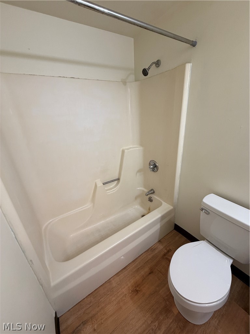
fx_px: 135
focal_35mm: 14
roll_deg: +4.4
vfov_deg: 102.1
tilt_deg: -22.6
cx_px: 125
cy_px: 167
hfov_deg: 85.7
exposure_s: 1/60
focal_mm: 2.22
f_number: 2.2
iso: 160
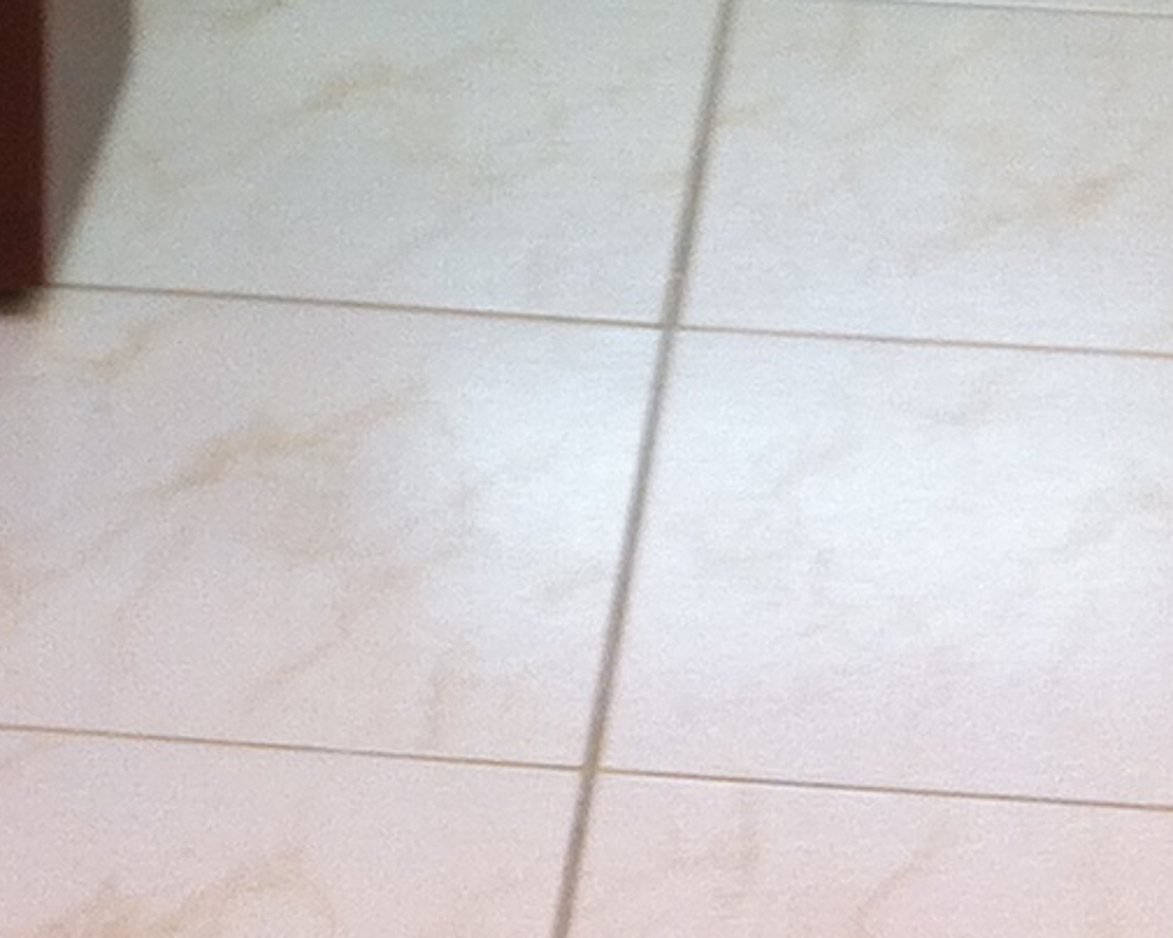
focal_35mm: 175
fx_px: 6075
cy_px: -1179
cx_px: 451
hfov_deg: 11.0
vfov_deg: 8.2
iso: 80
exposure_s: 1/24
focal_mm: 3.85
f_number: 2.8
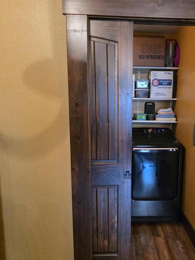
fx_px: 263
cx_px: 135
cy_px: 159
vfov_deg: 52.2
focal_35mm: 35
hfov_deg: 40.1
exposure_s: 1/120
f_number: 1.7
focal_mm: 6.3
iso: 2000
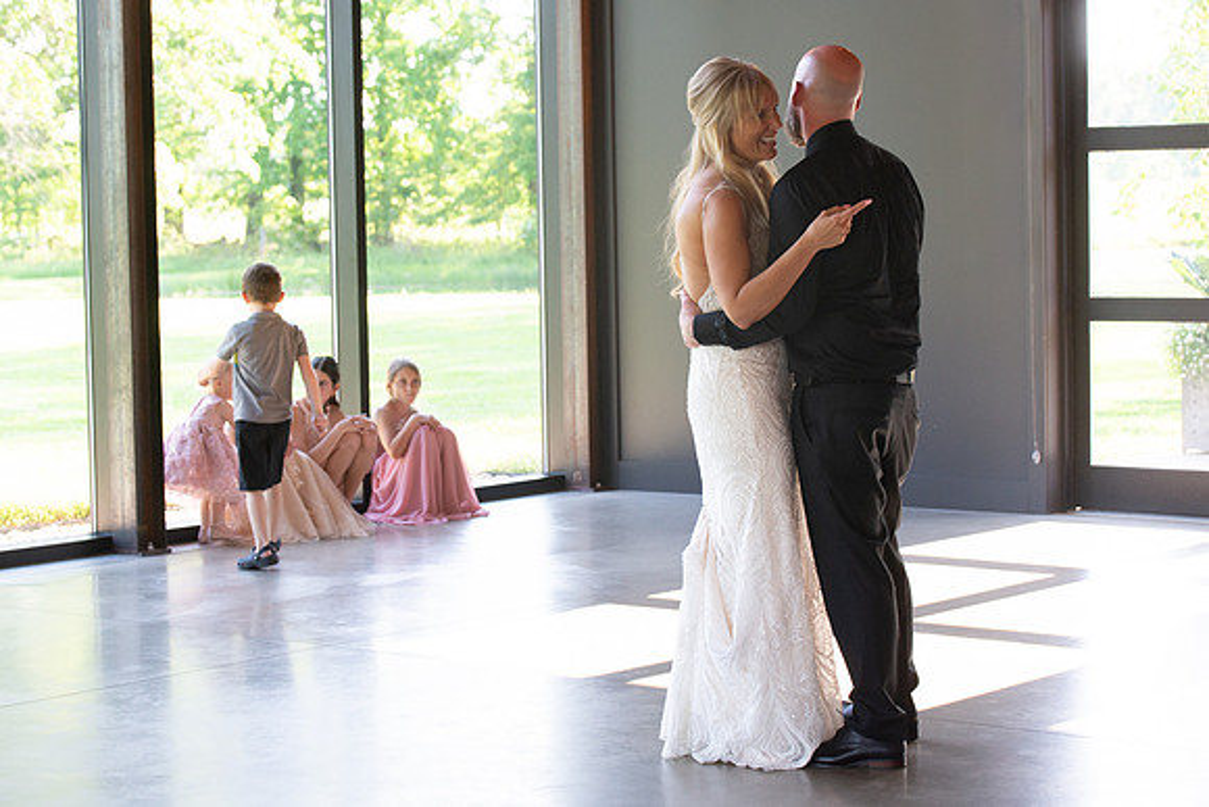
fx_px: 2775
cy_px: 390
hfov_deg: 24.6
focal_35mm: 83
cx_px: 604
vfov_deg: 16.5
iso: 1000
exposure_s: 1/250
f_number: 5
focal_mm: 70
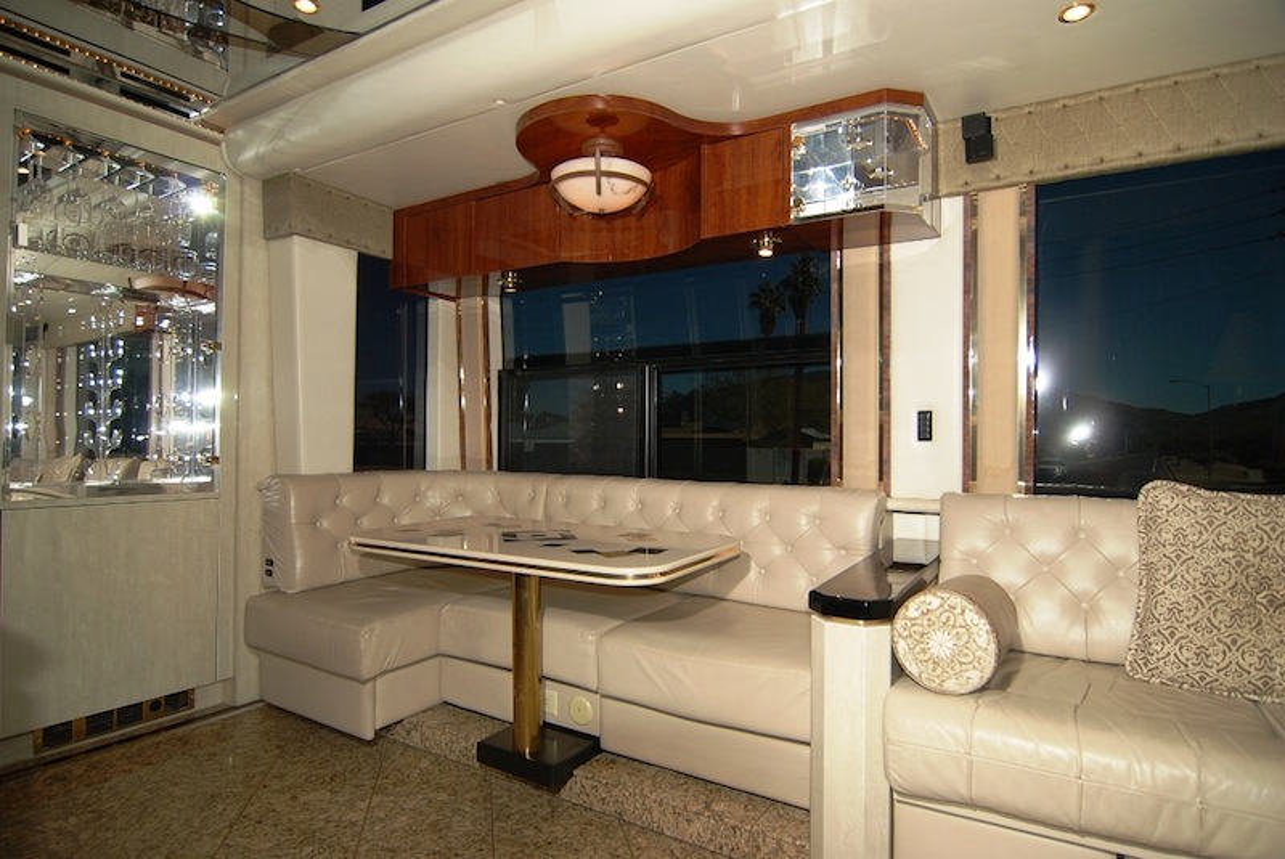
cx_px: 642
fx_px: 643
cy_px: 430
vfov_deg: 67.5
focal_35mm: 18
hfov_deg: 89.9
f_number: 4
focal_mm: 12
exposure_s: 1/200
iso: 100
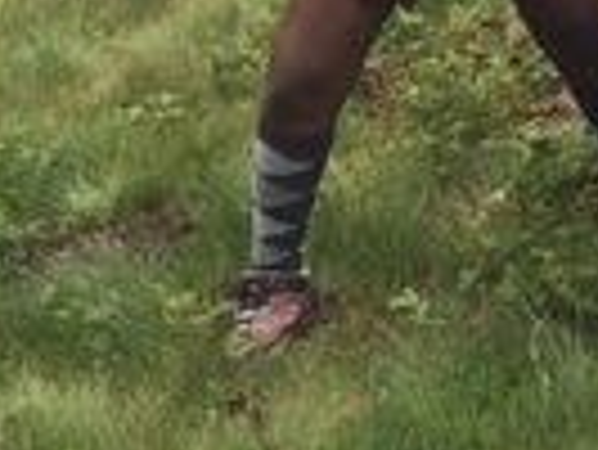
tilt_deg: -21.1
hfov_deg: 13.1
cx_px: 1192
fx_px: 2265
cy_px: -252
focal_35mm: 131
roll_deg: +0.7
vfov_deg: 10.9
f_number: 2.2
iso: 32
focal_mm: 4.15
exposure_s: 1/622
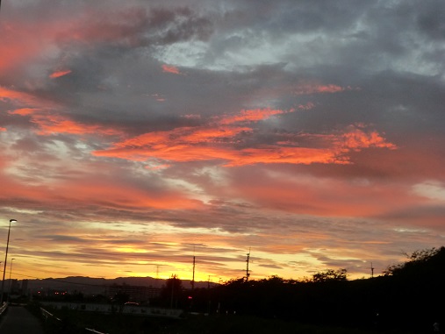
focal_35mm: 54
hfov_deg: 35.5
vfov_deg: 27.1
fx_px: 695
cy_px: 167
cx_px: 222
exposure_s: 1/60
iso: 125
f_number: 4.5
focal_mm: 9.8
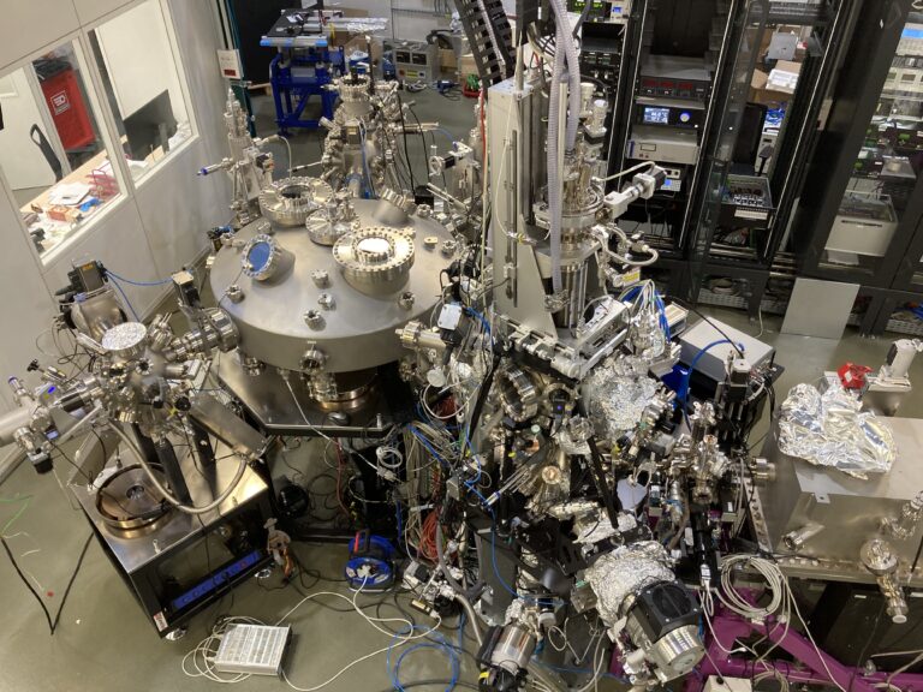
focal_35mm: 28
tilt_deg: -39.3
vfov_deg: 49.7
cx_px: 462
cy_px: 346
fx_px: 747
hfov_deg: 63.4
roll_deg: +1.5
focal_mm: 3.99
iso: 160
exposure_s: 1/50
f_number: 1.8
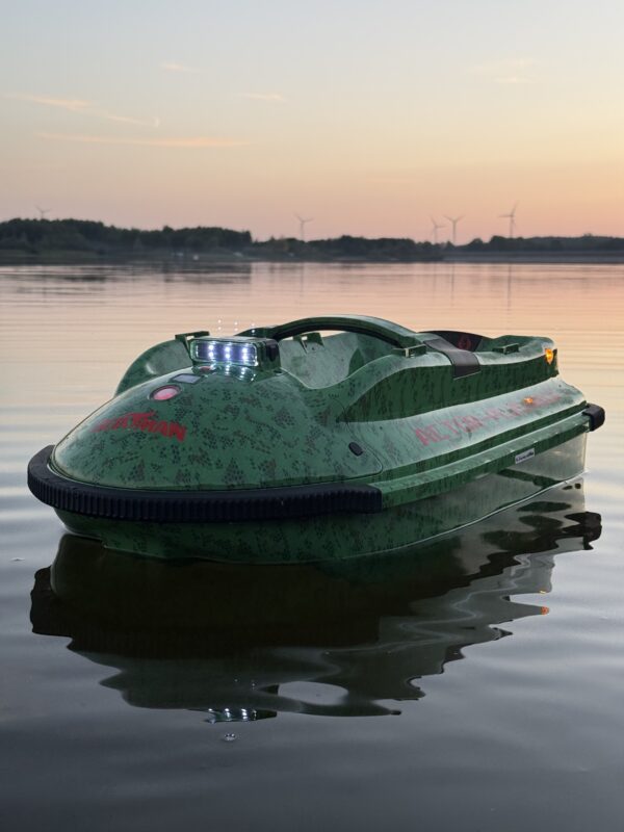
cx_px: 312
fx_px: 1154
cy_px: 416
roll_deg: -0.6
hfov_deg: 30.3
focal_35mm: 48
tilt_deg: -6.9
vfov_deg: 39.7
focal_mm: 6.76
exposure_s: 1/278
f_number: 1.78
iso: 80
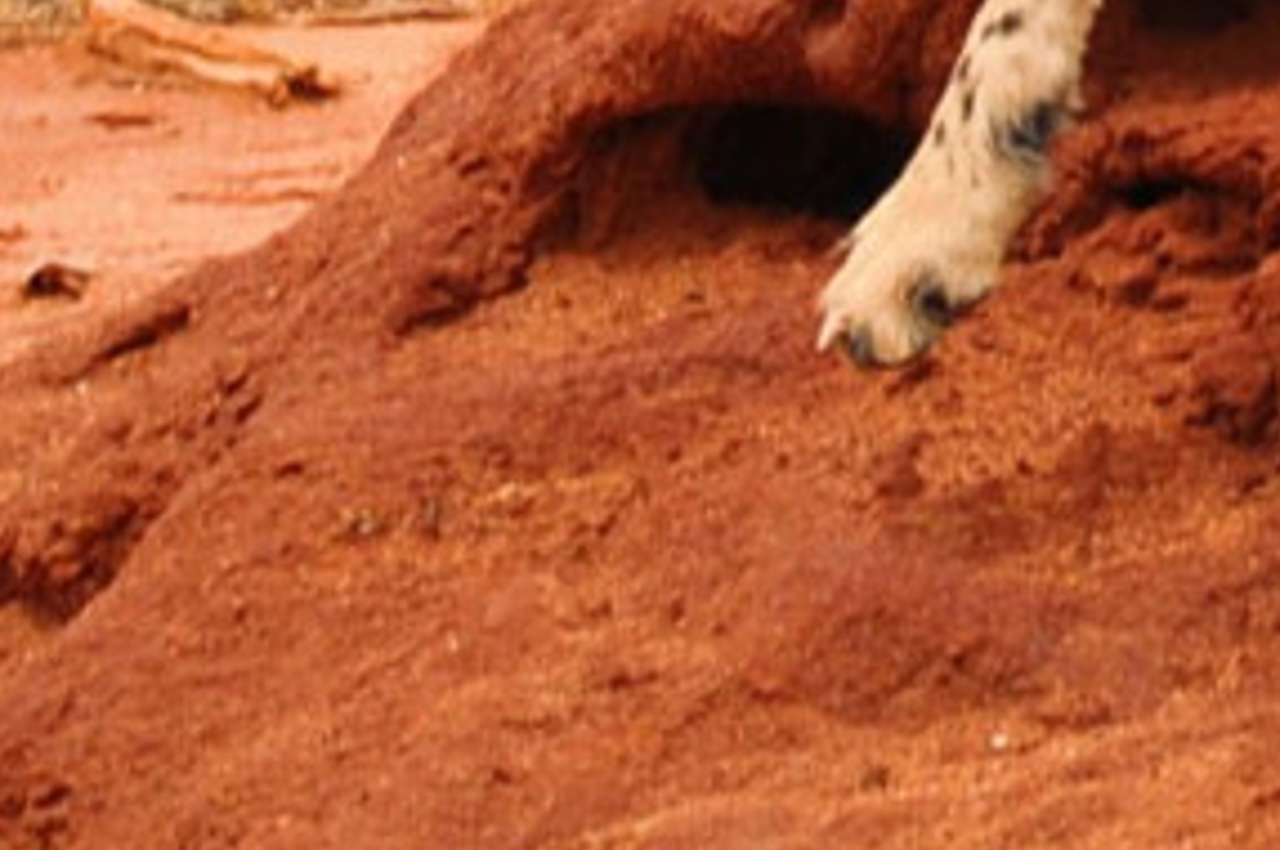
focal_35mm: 1129
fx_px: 40081
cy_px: -1454
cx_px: 667
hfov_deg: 1.8
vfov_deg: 1.2
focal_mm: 105
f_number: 6.3
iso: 200
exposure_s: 1/640
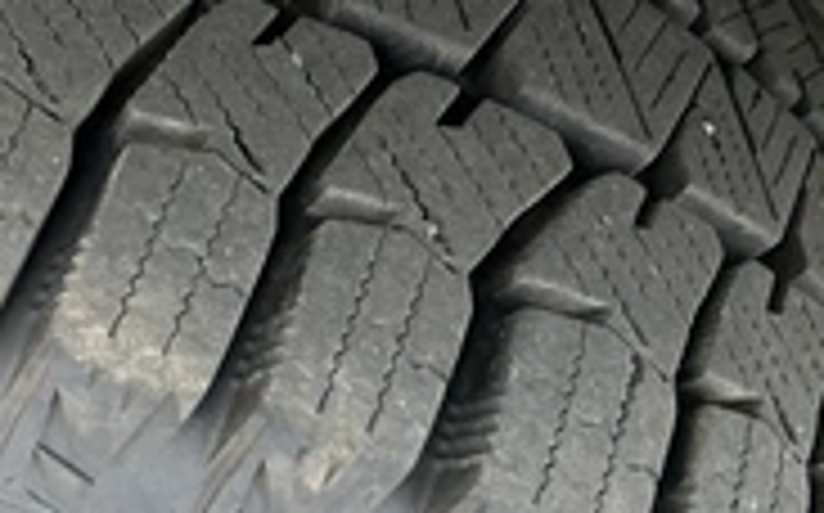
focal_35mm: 65
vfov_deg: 19.9
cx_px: 104
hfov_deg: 30.4
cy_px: 338
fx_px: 1458
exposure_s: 1/172
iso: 32
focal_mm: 3
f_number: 1.8
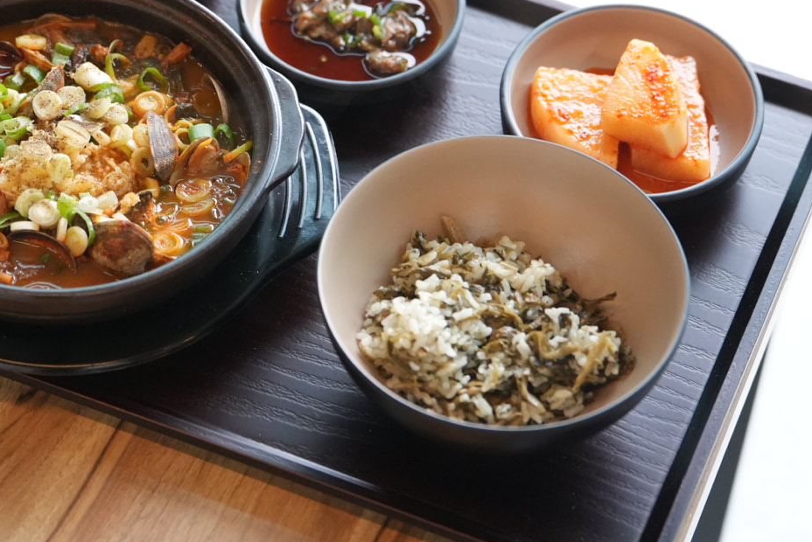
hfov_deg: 14.5
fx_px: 3182
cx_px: 275
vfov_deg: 9.7
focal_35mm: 141
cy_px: 202
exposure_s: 1/1600
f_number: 2.8
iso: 5000
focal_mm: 81
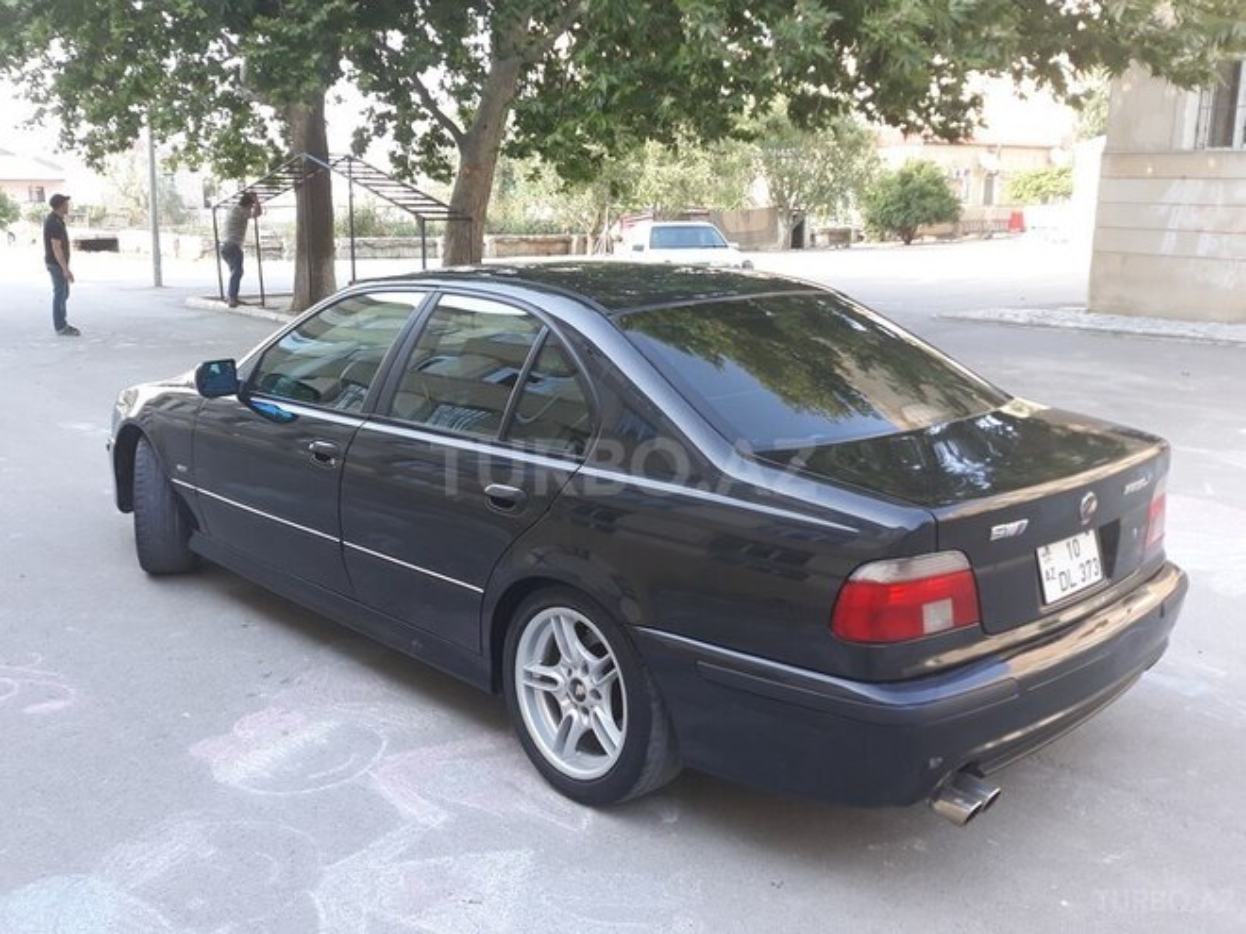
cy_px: 467
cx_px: 623
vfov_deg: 51.4
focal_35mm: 27
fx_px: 972
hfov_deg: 65.3
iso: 40
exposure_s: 1/100
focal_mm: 3.71
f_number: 1.7
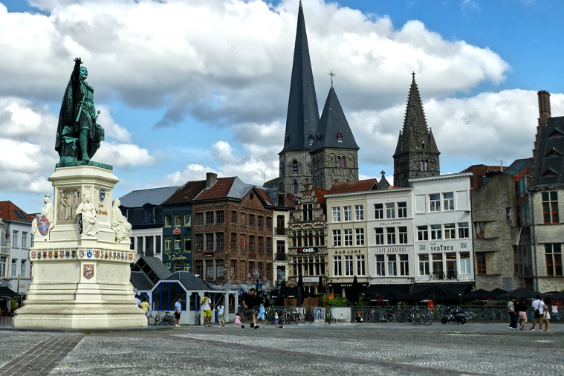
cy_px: 151
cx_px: 235
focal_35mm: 54
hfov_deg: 36.8
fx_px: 846
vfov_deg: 25.0
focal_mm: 14.8
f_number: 4
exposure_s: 1/1600
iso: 125
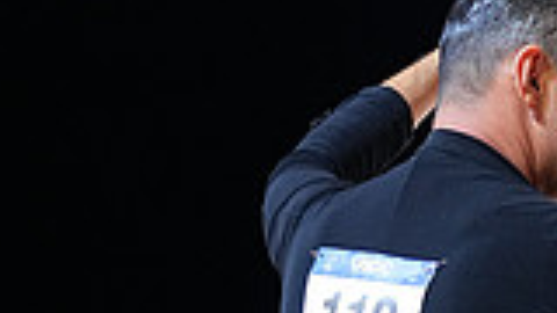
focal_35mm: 403
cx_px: 618
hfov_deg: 5.3
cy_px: 643
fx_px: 5952
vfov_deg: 3.0
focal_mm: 106
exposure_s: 1/500
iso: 1600
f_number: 4
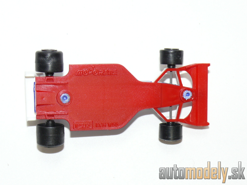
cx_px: 124
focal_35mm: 103
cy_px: 92
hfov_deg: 19.1
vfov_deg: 14.4
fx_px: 735
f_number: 4
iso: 100
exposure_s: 1/30
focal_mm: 13.6
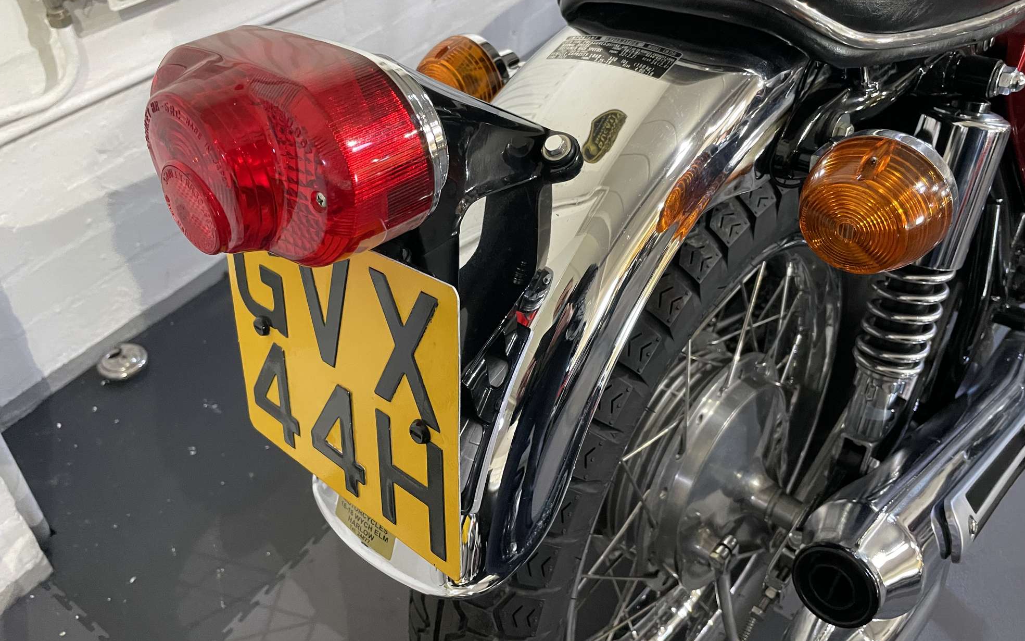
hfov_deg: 66.5
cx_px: 512
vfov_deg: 44.4
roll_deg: -5.0
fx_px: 782
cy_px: 270
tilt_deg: -43.1
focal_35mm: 28
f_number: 1.6
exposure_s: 1/50
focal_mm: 4.2
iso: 400
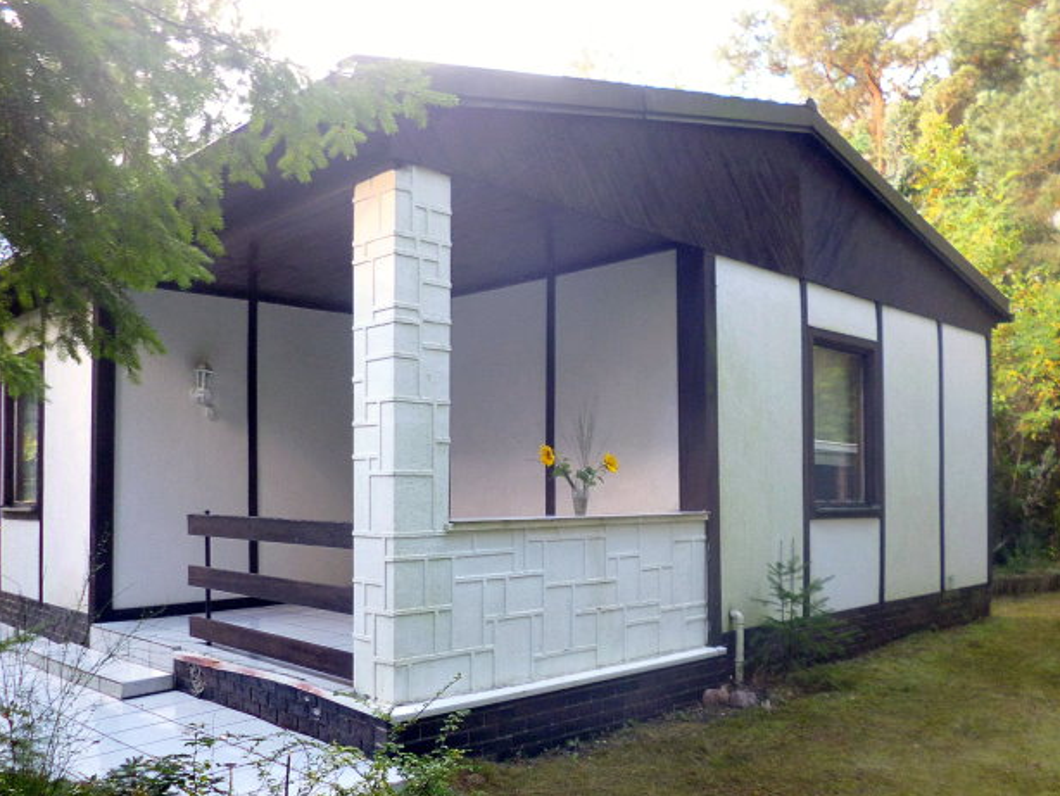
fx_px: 766
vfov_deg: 54.9
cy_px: 409
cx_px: 509
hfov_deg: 69.3
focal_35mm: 25
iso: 125
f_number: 2.5
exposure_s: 1/60
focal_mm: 4.3
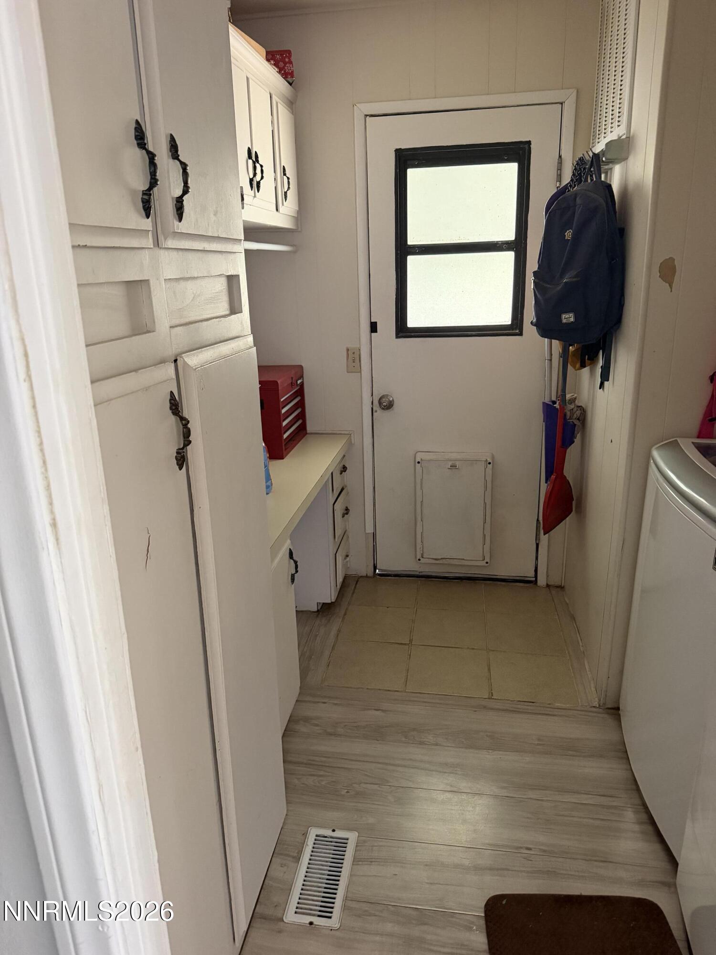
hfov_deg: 56.8
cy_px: 478
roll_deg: +2.0
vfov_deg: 71.6
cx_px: 358
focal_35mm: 24
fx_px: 662
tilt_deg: -17.5
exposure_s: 1/40
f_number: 1.78
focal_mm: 6.76
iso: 640
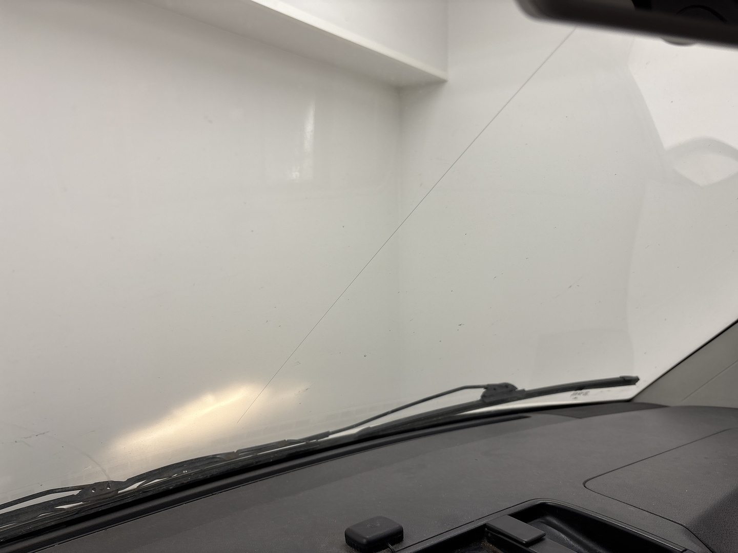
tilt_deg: -3.5
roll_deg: +0.2
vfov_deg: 53.1
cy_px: 276
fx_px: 554
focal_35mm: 26
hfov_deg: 67.3
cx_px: 369
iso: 40
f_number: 1.6
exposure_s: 1/100
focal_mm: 5.96
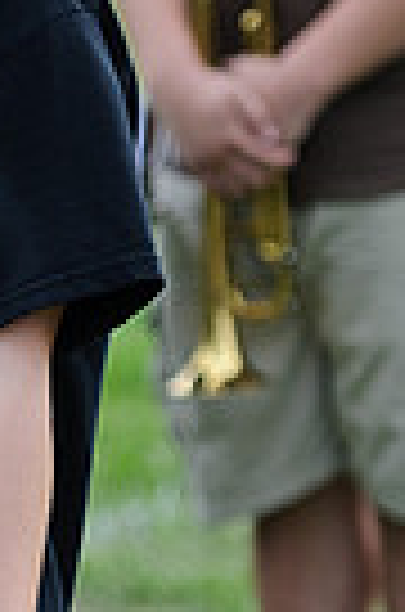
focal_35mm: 473
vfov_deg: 4.4
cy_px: 423
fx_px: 8016
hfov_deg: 2.9
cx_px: -209
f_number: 2.8
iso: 200
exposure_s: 1/500
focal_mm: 95
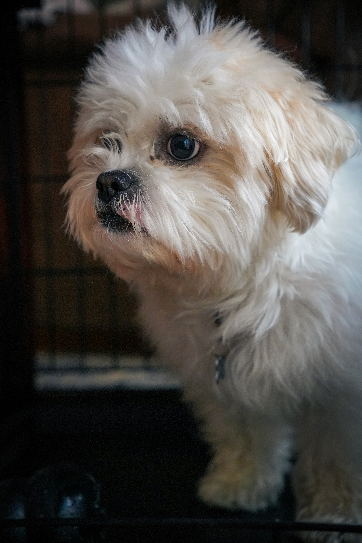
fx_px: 887
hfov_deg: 23.1
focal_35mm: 59
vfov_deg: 34.0
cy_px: 272
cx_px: 181
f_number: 3.5
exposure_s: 1/250
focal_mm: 39.2
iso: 1600
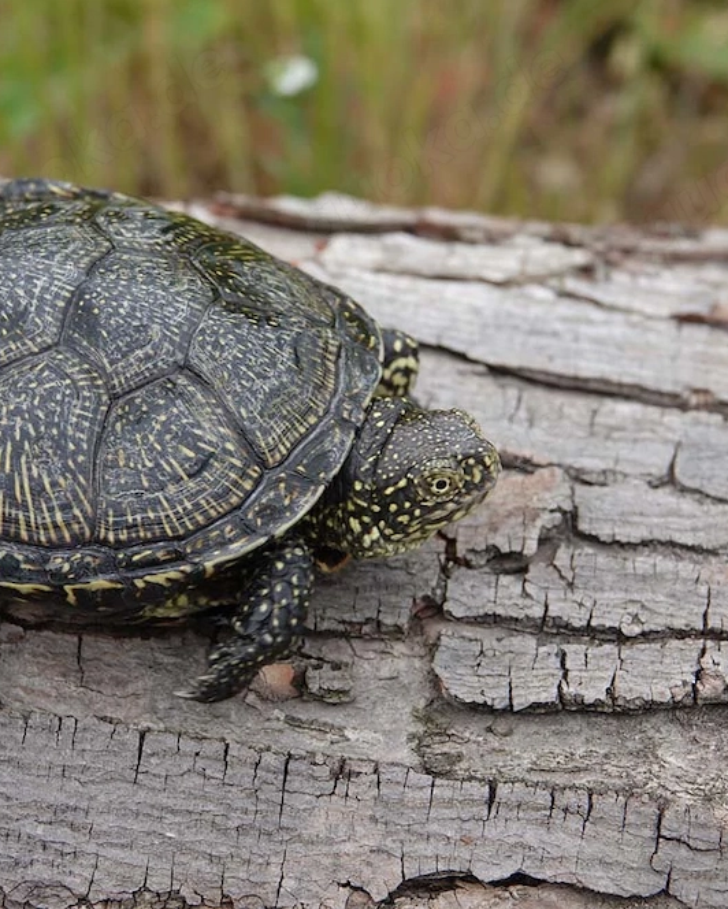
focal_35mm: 89
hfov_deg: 17.2
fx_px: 2395
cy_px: 454
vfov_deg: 21.5
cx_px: 215
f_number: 3.5
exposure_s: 1/320
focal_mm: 23.09
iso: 100
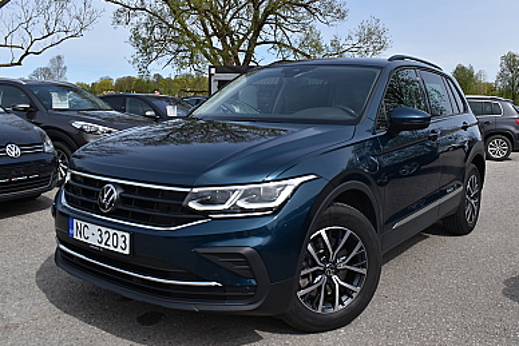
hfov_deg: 55.8
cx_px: 266
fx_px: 490
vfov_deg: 38.9
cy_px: 170
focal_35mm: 34
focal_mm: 22
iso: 200
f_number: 8
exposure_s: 1/640
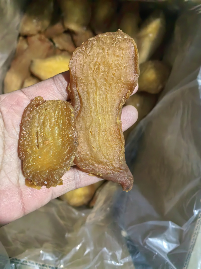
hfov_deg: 51.3
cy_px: 134
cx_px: 100
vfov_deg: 65.3
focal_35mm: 27
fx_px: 209
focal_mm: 5.52
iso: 1000
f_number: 1.9
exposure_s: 1/100
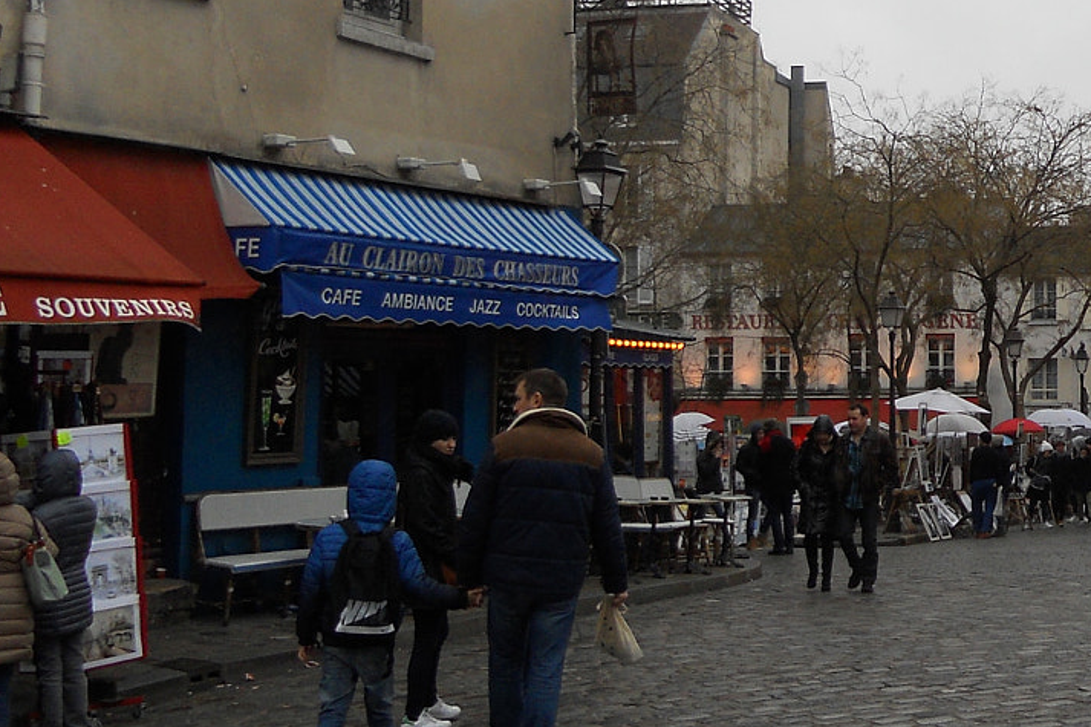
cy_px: 240
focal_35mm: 63
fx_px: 1909
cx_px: 1010
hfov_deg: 30.3
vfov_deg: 21.5
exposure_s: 1/250
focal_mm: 4.9
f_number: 3.2
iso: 80
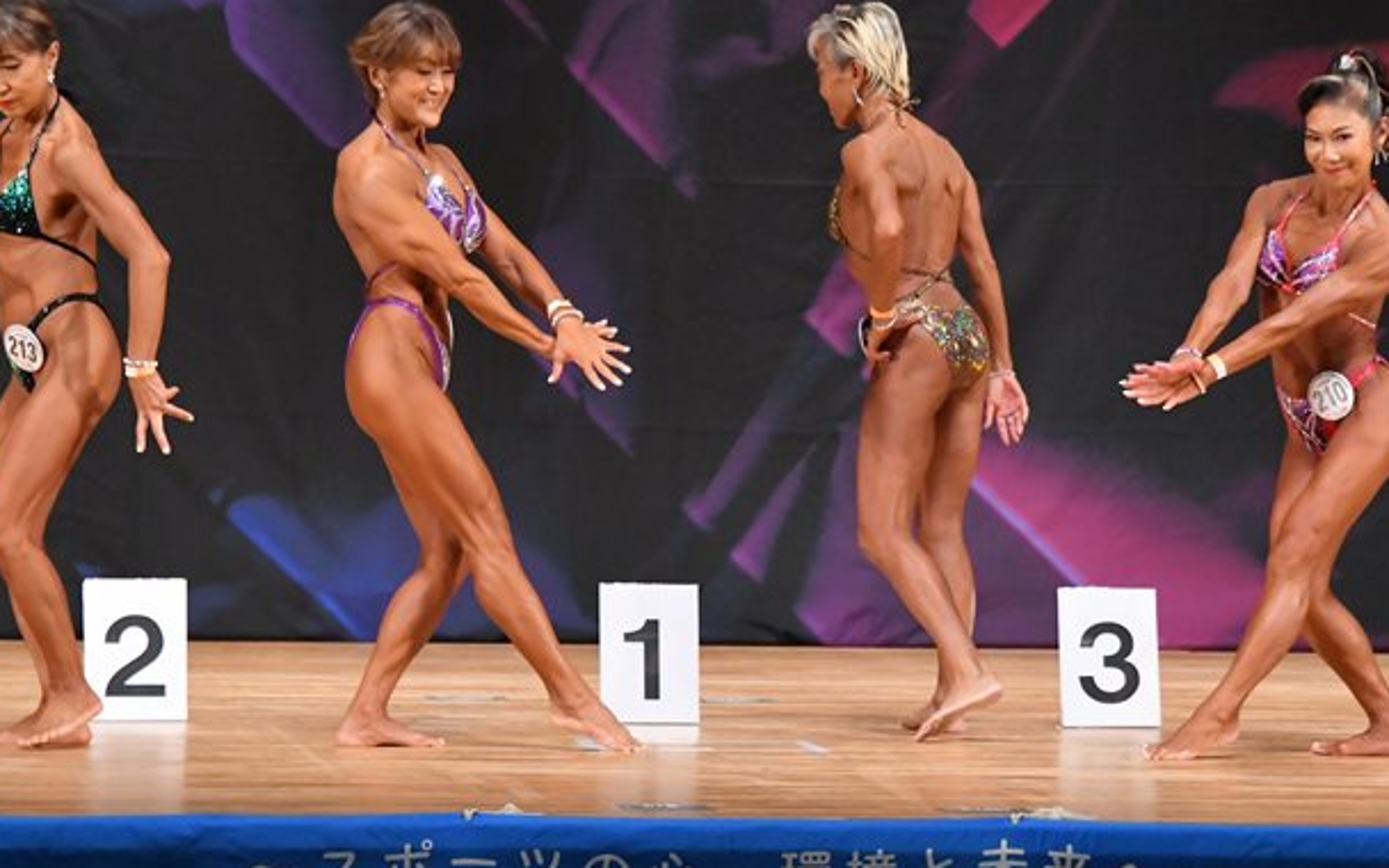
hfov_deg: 7.4
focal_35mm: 282
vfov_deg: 4.7
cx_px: 824
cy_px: 347
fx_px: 10675
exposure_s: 1/400
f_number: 5.6
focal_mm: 145
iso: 5600
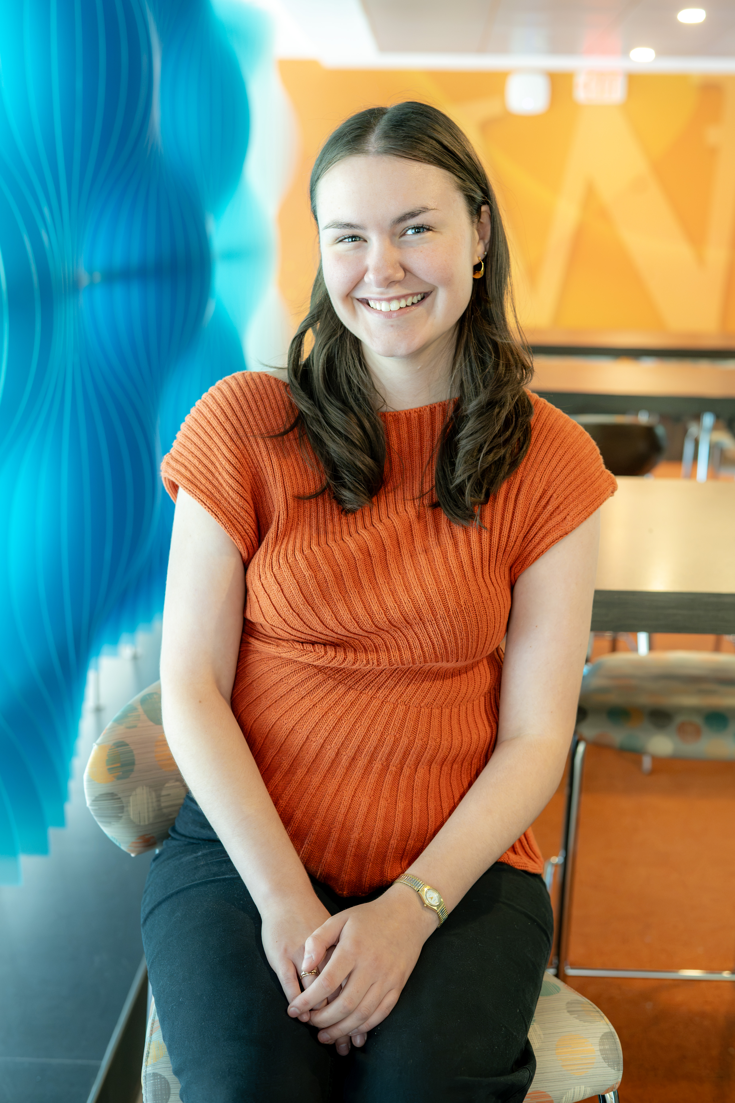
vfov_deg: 39.6
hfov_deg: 27.0
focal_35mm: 50
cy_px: 552
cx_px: 368
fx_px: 1531
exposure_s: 1/100
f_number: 3.5
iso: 4000
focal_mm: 50
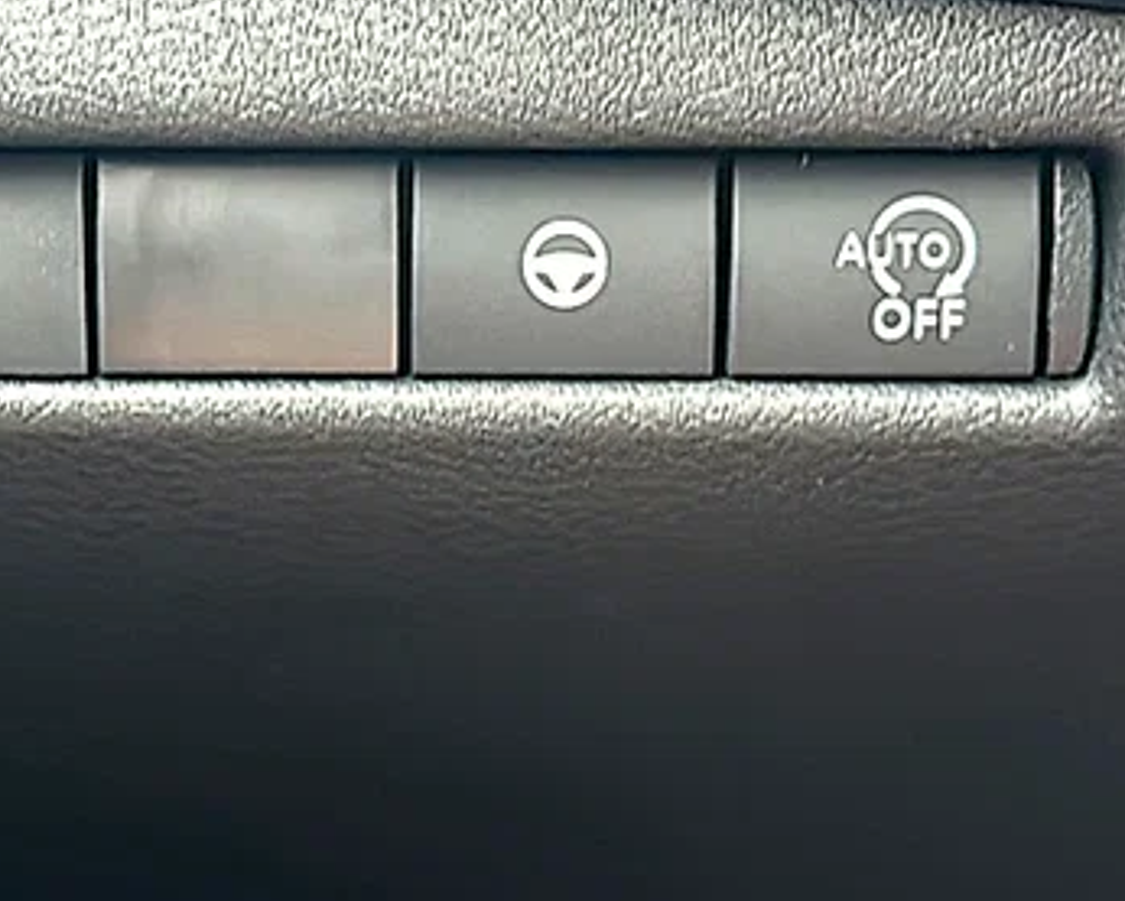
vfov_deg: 18.0
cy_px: 272
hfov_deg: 22.4
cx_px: 380
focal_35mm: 85
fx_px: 2831
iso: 160
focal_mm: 6.86
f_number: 1.78
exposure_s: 1/40
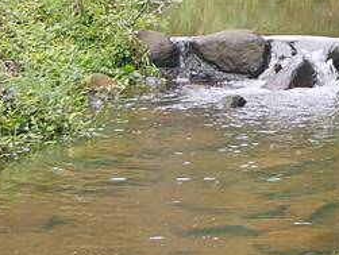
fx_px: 1873
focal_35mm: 191
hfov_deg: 10.2
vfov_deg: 7.5
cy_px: -239
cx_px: 382
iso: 320
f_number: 4.8
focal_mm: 24
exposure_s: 1/60
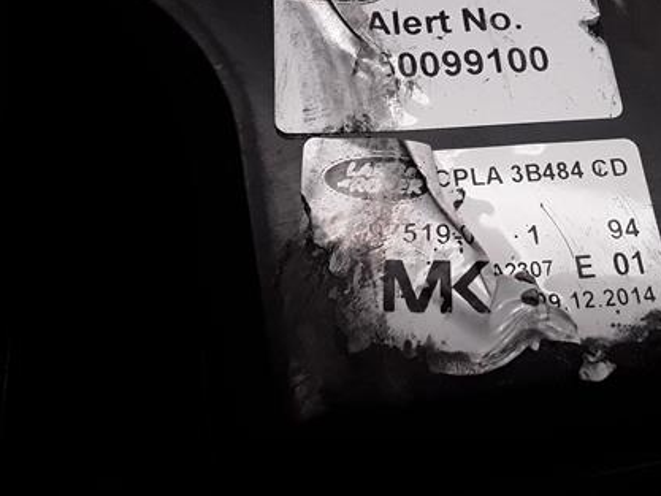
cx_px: 426
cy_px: 122
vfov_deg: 32.9
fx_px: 821
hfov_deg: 43.4
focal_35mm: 43
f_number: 1.9
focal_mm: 2.91
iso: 100
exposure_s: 1/369
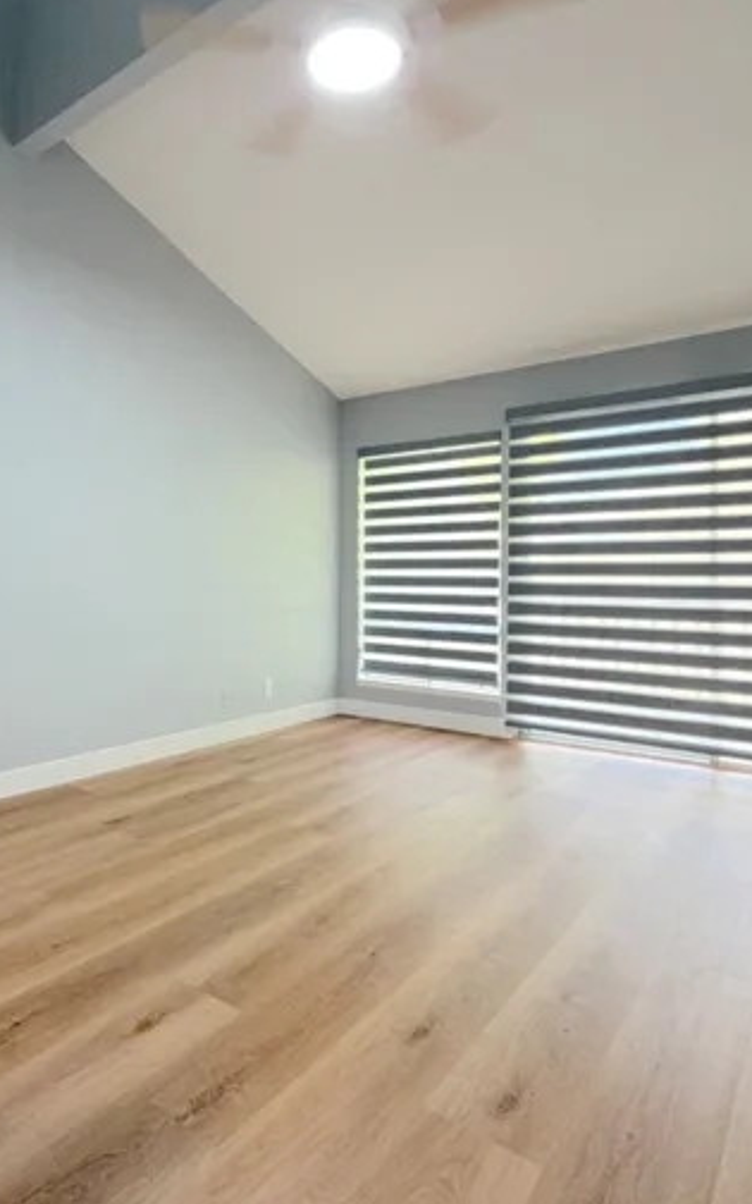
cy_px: 573
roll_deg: +0.1
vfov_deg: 79.6
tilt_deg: +0.8
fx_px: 721
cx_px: 254
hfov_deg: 54.0
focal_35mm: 22
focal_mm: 2.22
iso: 200
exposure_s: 1/60
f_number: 2.2
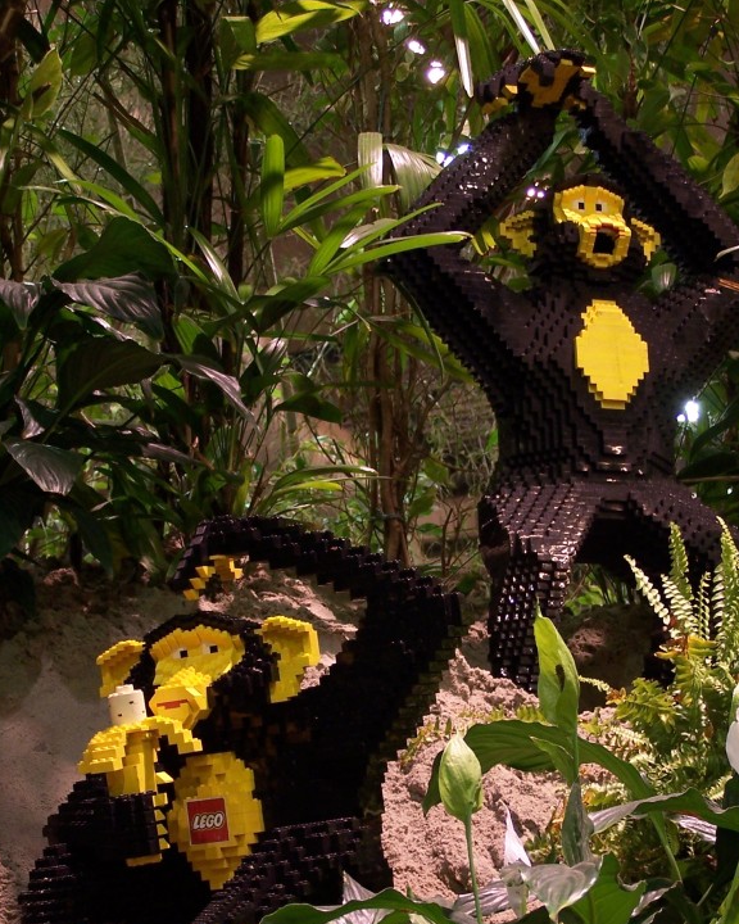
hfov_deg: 16.5
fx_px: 2543
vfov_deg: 20.5
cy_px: 635
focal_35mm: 93
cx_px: 400
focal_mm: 11.1
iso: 80
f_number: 3.2
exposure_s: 1/2
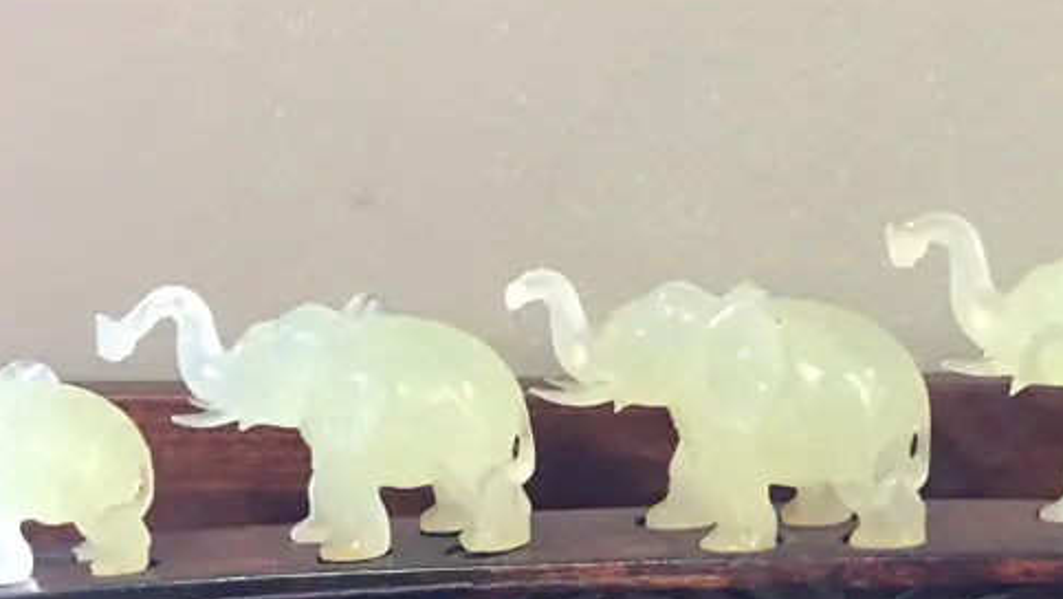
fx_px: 1889
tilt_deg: -12.3
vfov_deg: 17.7
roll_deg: -0.4
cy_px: 540
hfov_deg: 30.8
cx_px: 825
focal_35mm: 67
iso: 80
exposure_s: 1/10
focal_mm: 4.15
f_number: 2.2
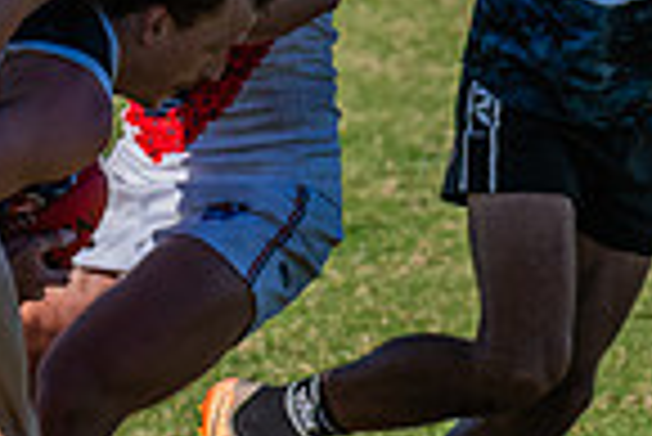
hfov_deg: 2.1
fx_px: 18165
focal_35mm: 1002
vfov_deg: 1.4
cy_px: 127
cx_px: 107
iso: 800
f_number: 11
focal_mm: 240
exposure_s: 1/1600
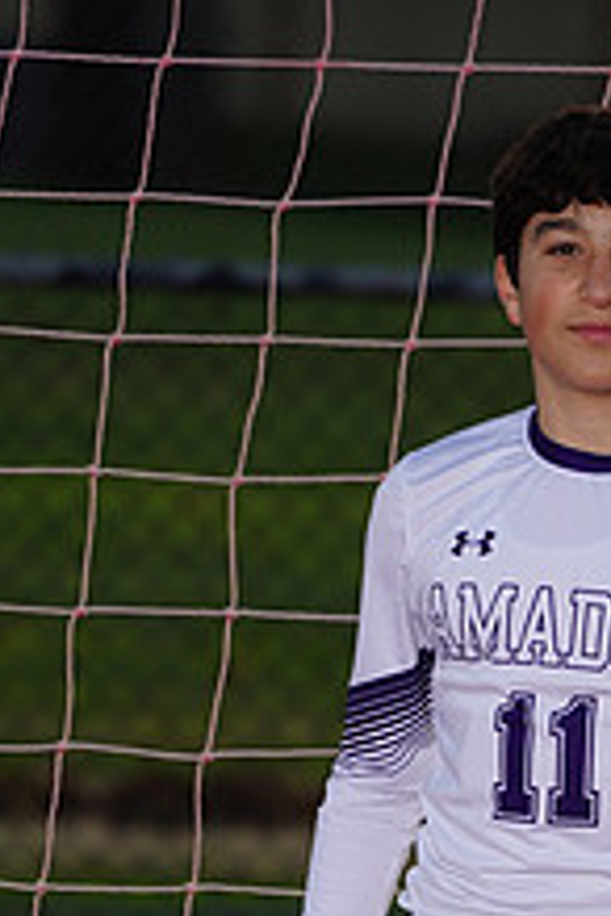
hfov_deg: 1.9
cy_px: 1075
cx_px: 500
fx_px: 18099
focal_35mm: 711
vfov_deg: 2.9
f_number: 5.6
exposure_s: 1/250
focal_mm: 268
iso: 320
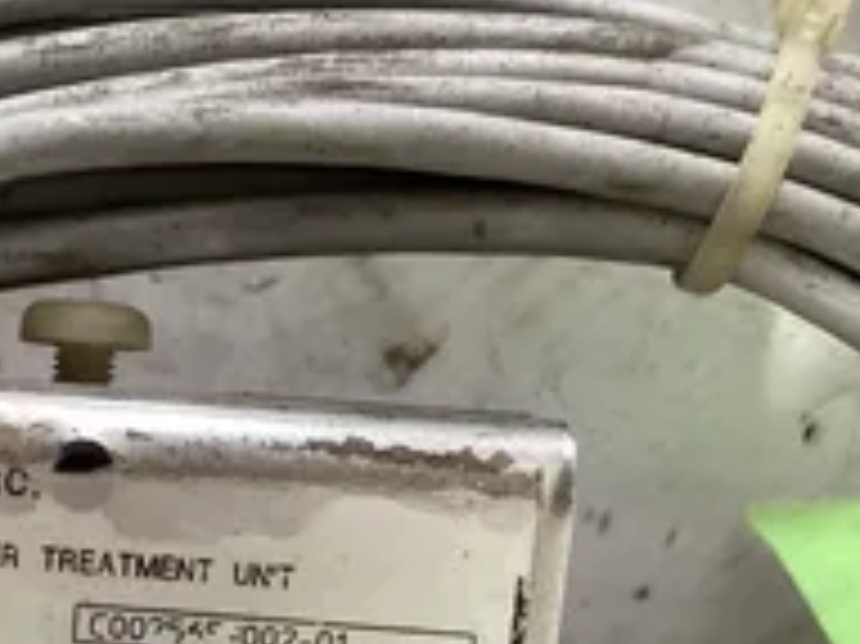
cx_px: 108
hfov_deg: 28.8
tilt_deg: -75.9
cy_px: 671
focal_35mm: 65
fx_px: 1614
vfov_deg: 21.6
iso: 320
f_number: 2.4
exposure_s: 1/50
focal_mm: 3.3
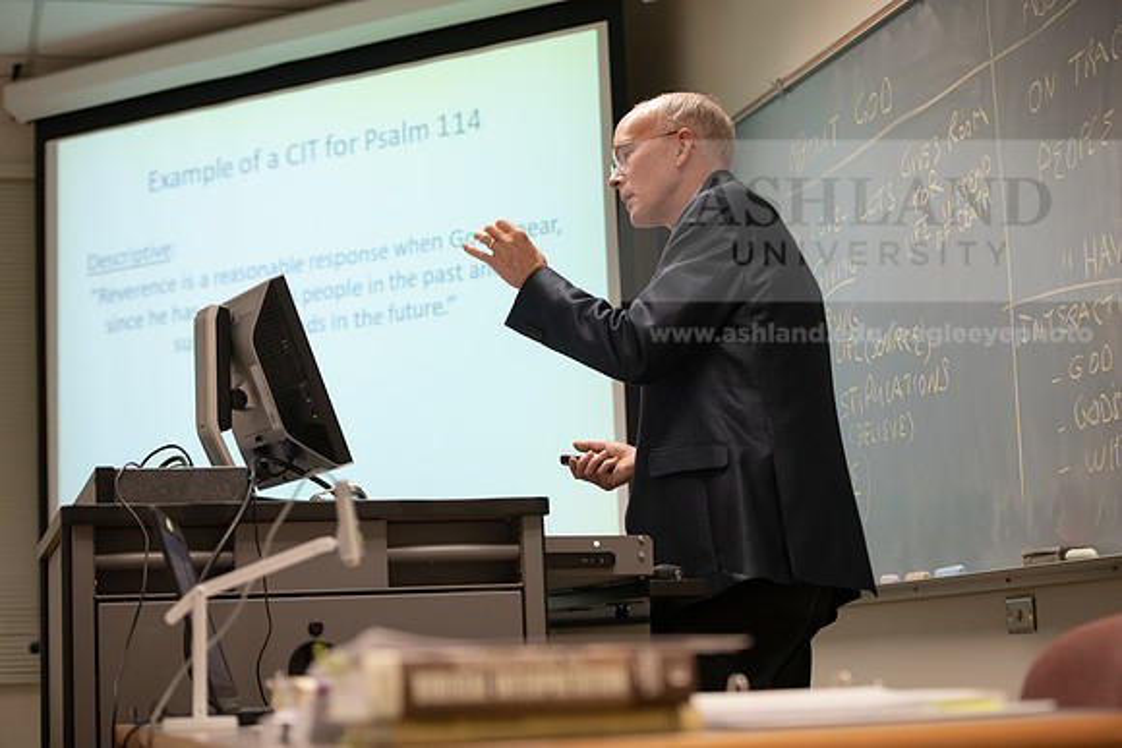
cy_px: 374
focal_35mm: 70
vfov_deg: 19.5
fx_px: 2182
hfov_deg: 28.8
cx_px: 561
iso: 1250
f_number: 3.5
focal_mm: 70
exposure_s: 1/200
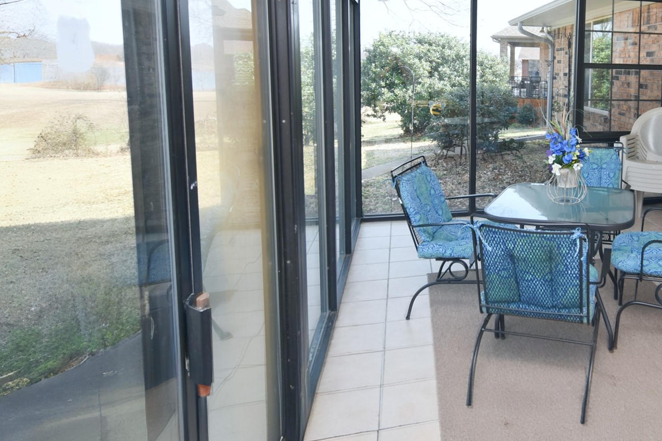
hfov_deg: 63.5
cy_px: 114
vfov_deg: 47.8
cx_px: 528
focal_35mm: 26
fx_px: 478
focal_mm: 10
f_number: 5
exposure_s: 1/200
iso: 140
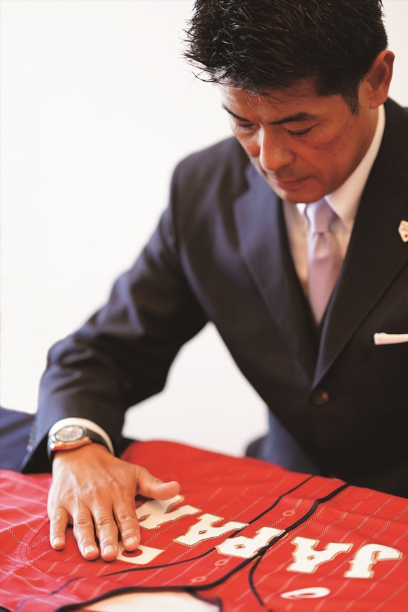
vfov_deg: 23.9
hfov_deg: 16.1
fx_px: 1445
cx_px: 204
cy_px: 306
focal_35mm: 85
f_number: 1.4
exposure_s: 1/500
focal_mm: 85
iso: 2500
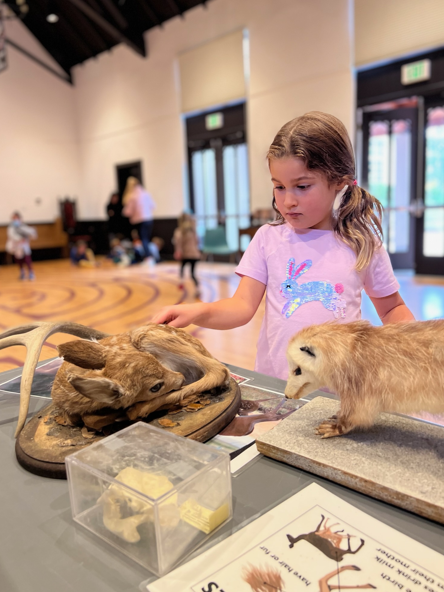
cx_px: 218
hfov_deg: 51.4
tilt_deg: -9.3
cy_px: 288
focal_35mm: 27
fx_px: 462
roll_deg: +2.6
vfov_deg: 65.3
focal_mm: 5.7
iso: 125
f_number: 1.5
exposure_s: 1/60
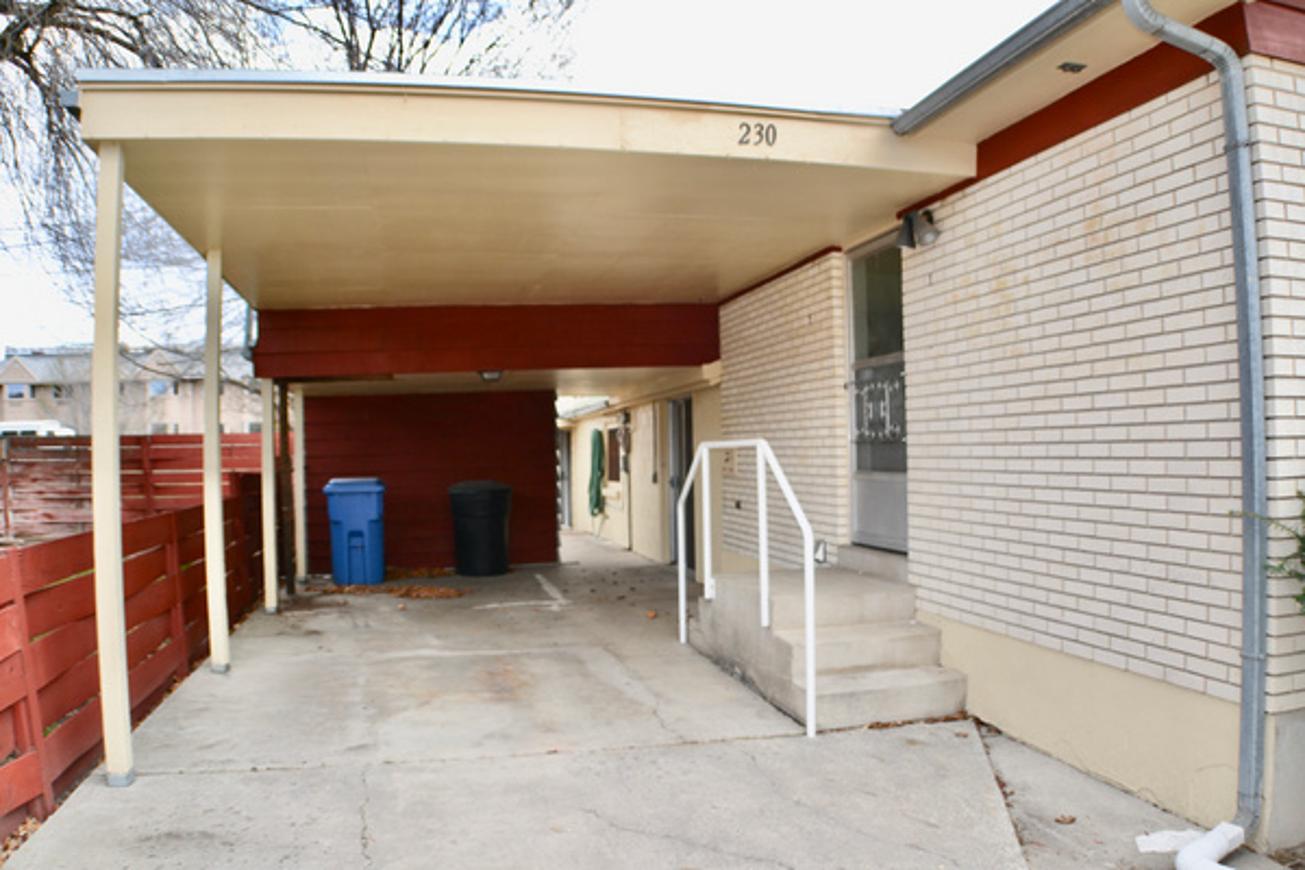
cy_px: 430
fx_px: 1160
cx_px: 655
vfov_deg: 41.1
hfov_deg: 58.7
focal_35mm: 32
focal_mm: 20
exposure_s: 1/160
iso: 100
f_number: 4
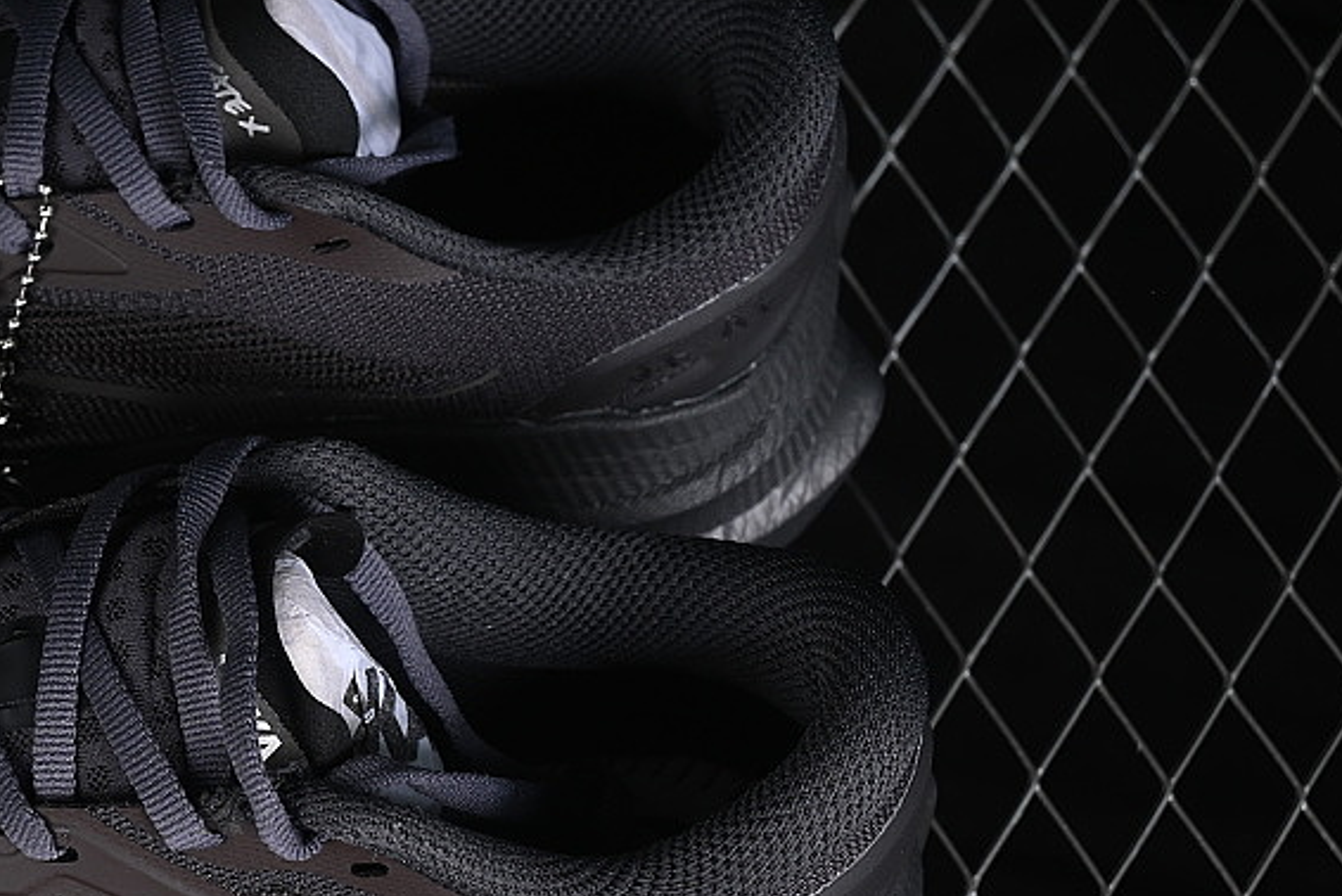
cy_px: 588
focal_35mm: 143
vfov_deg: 9.6
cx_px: 95
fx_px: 5333
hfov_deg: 14.2
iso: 160
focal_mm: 50
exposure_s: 1/60
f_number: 6.3
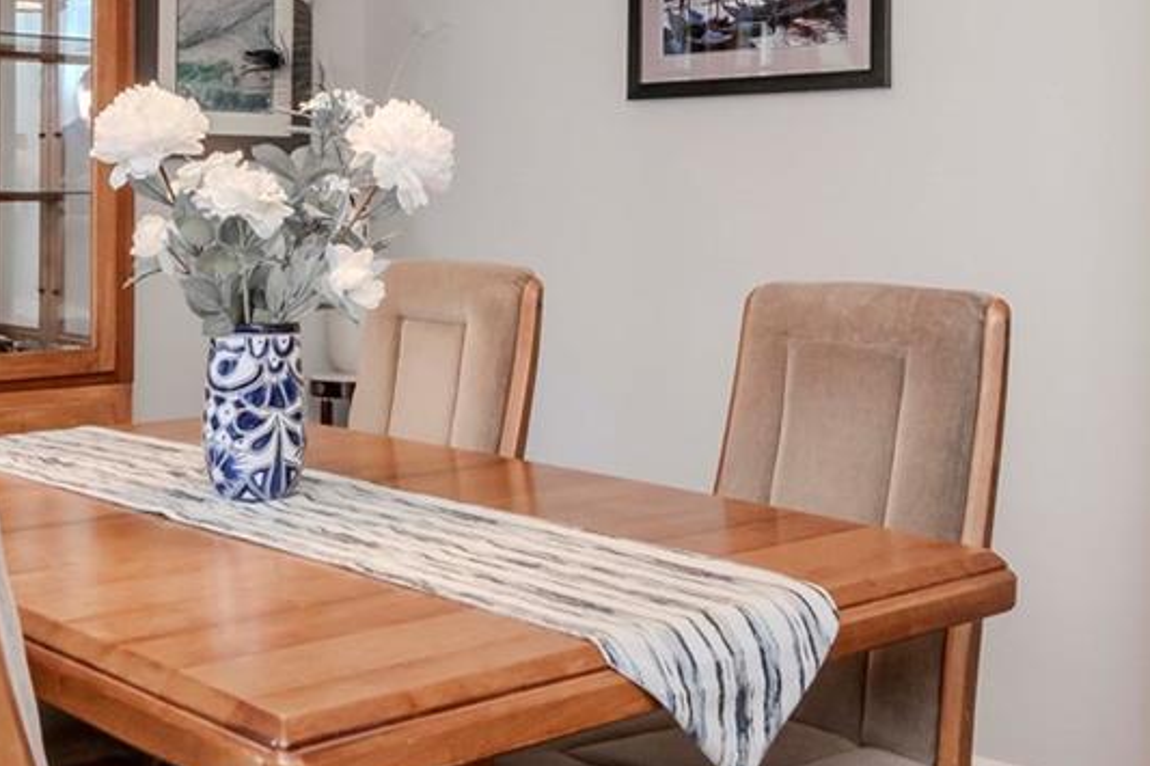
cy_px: 214
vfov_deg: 27.0
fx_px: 1581
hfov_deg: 39.3
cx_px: 339
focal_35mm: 50
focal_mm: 11
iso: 800
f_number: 9
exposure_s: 1/10
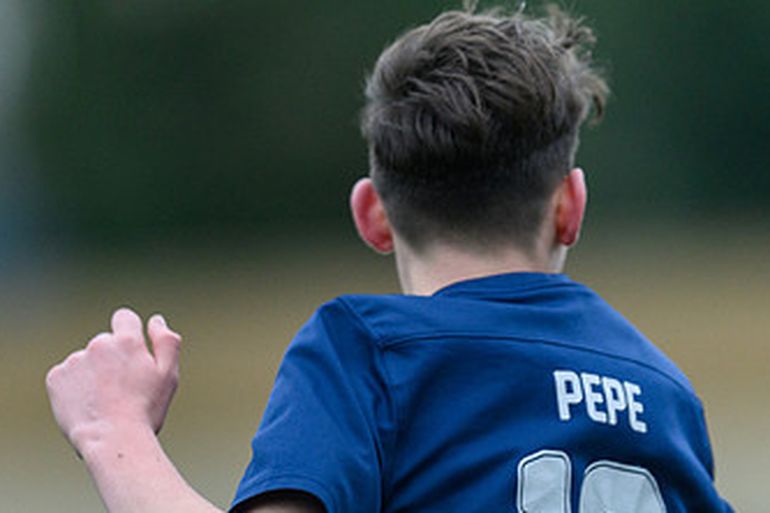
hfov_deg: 3.0
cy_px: 261
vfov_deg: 2.0
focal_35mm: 696
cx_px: 419
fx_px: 14886
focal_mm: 400
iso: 3200
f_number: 2.8
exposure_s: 1/2000
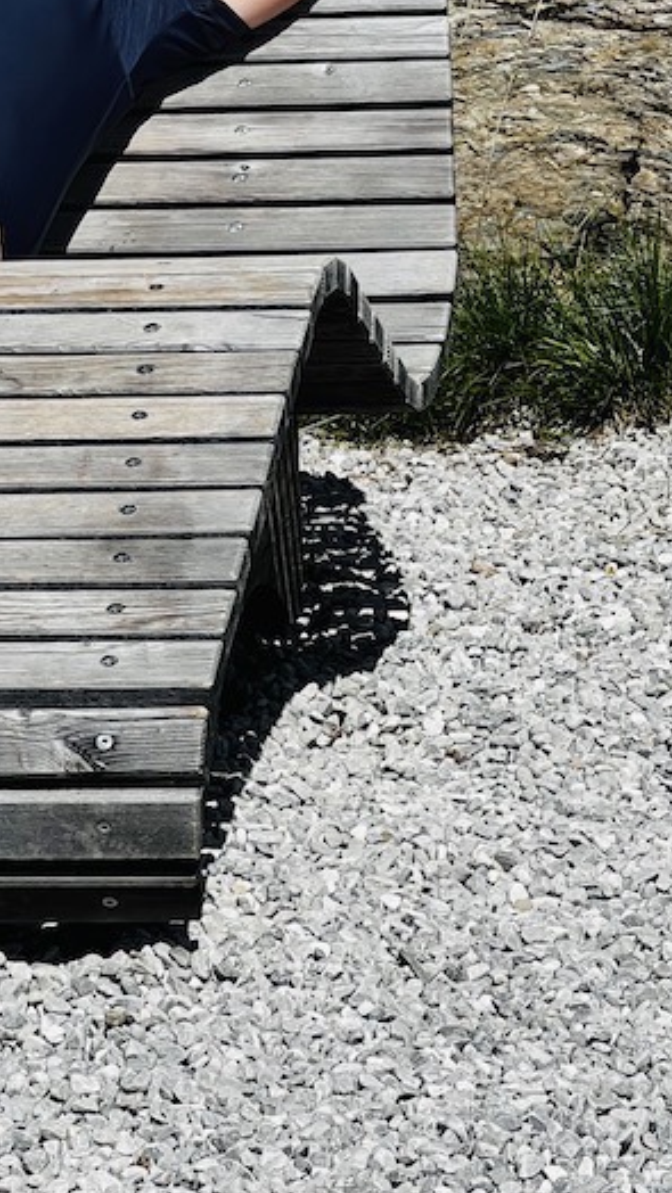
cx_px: 107
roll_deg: +2.2
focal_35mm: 164
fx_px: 5192
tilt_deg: -5.1
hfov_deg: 7.4
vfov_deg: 13.0
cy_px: 127
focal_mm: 9
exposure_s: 1/1193
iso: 32
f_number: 2.8
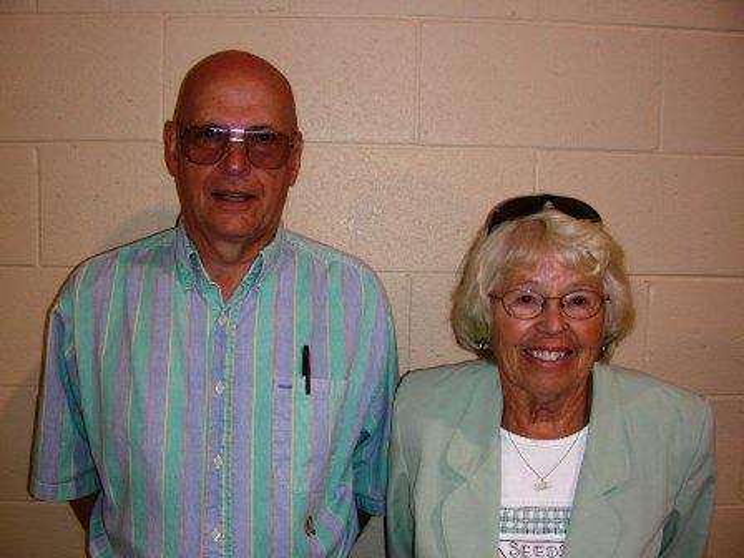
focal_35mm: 38
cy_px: 279
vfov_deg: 37.7
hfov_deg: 49.0
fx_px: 817
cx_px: 372
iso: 50
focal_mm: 6.3
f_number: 3.5
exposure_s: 1/60.1
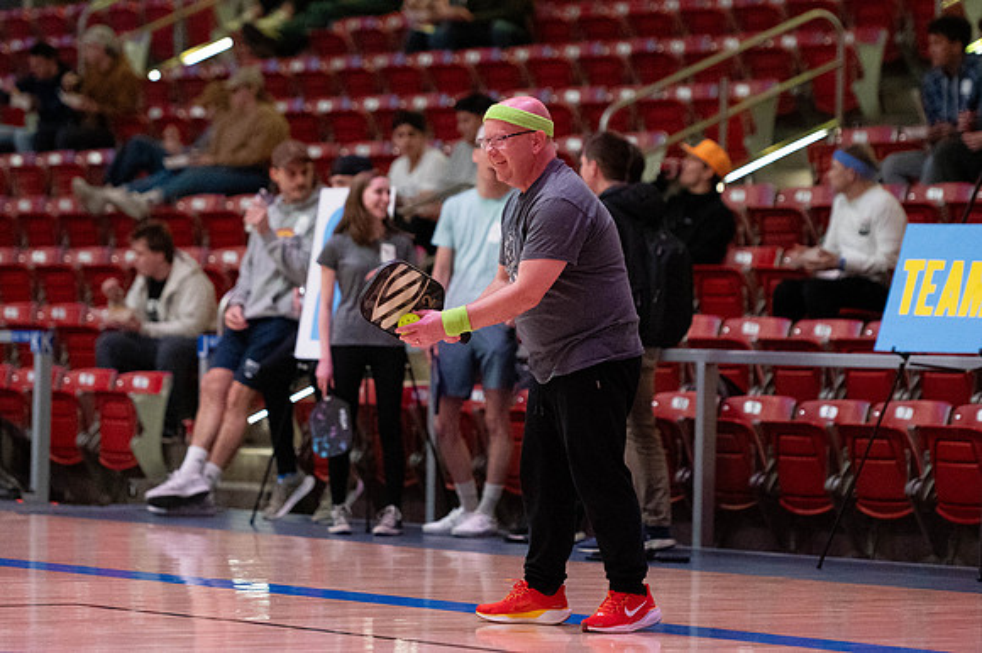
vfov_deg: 8.4
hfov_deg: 12.6
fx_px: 4459
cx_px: 477
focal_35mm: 164
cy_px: 295
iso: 10000
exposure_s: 1/1000
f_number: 2.8
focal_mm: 140
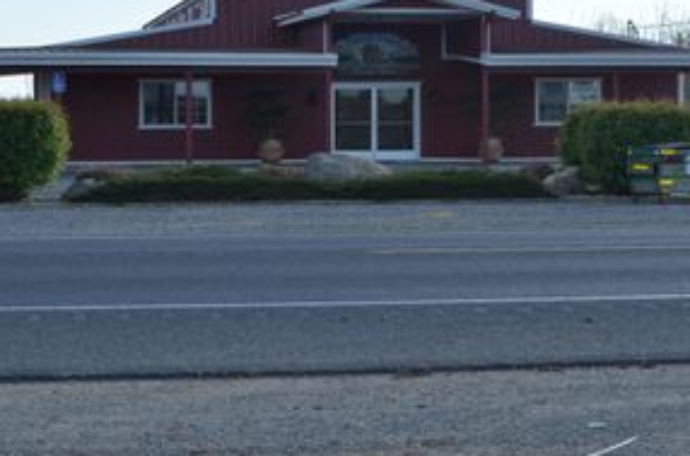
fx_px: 1756
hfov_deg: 22.2
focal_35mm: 92
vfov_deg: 14.7
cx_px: 328
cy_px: 115
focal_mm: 35
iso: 180
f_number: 8
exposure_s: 1/250
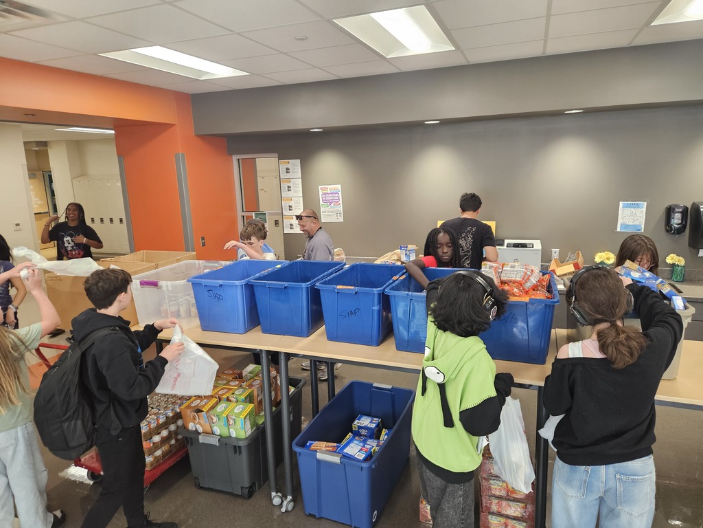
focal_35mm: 23
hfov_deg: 73.9
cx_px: 352
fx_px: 467
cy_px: 264
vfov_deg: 58.9
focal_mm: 5.4
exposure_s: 1/120
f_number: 1.8
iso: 200
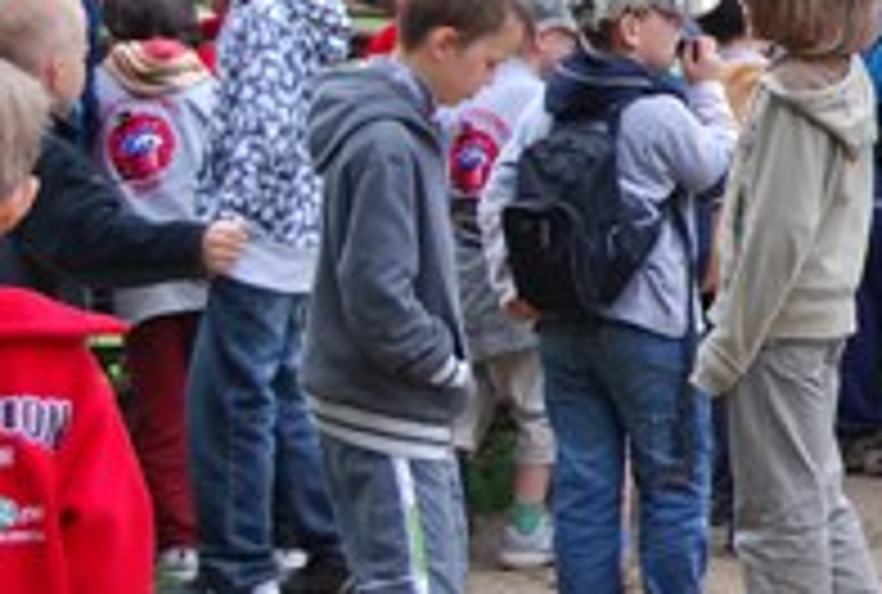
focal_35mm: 195
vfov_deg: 7.1
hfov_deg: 10.2
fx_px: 4792
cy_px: 126
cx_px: 1325
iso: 140
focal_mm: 40
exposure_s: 1/125
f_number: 5.6
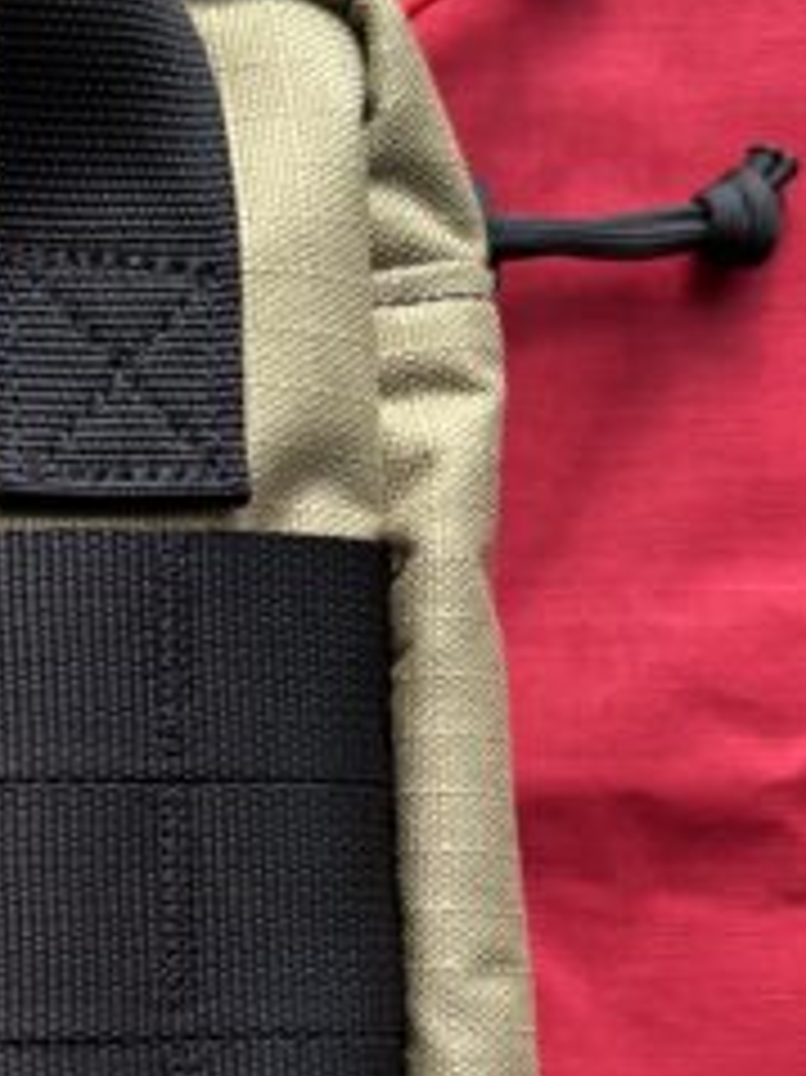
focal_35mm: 87
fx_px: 2703
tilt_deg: -85.9
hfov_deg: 16.0
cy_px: 806
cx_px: -266
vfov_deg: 22.3
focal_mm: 5.96
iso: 50
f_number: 1.6
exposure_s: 1/306
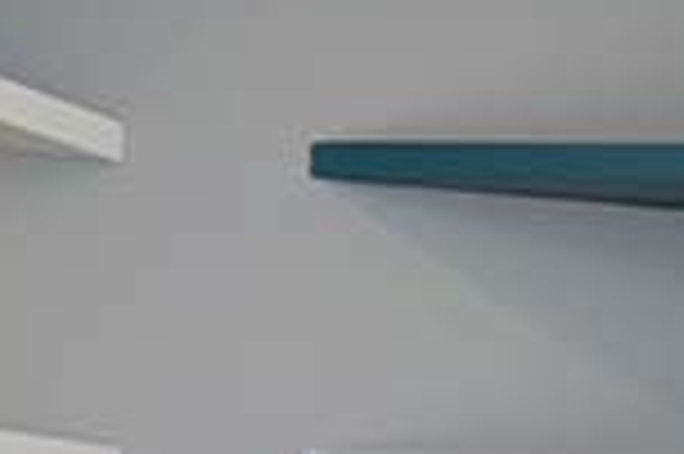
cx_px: 1179
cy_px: 665
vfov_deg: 10.7
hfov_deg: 14.8
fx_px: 2337
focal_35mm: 123
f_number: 9
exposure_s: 1/200
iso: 900
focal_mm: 19.5
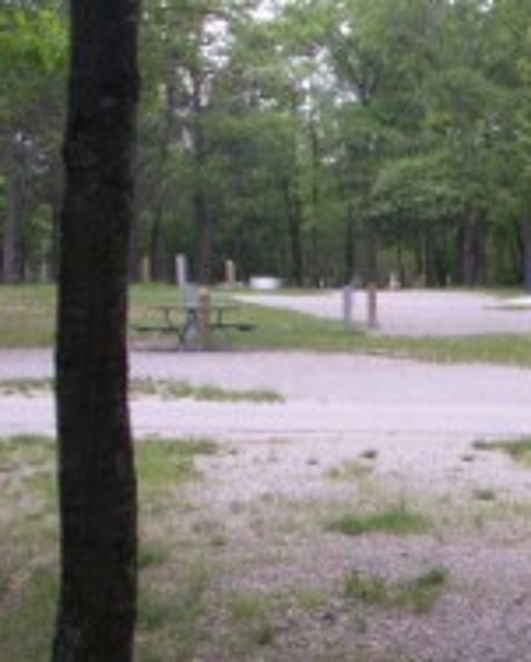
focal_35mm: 93
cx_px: 796
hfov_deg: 15.3
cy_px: 452
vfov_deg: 20.5
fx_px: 1823
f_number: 3.2
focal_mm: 5.86
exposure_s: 1/60
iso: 50
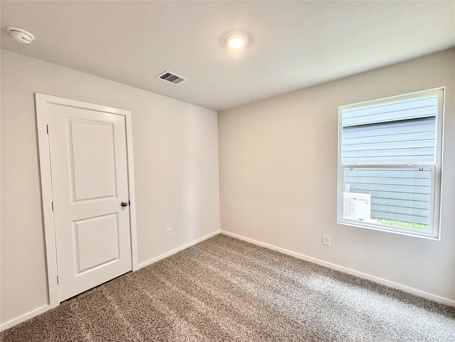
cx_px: 228
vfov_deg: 85.7
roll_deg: +0.6
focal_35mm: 14
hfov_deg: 102.1
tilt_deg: -4.6
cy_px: 171
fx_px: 184
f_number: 2.2
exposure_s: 1/120
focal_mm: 2.22
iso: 250
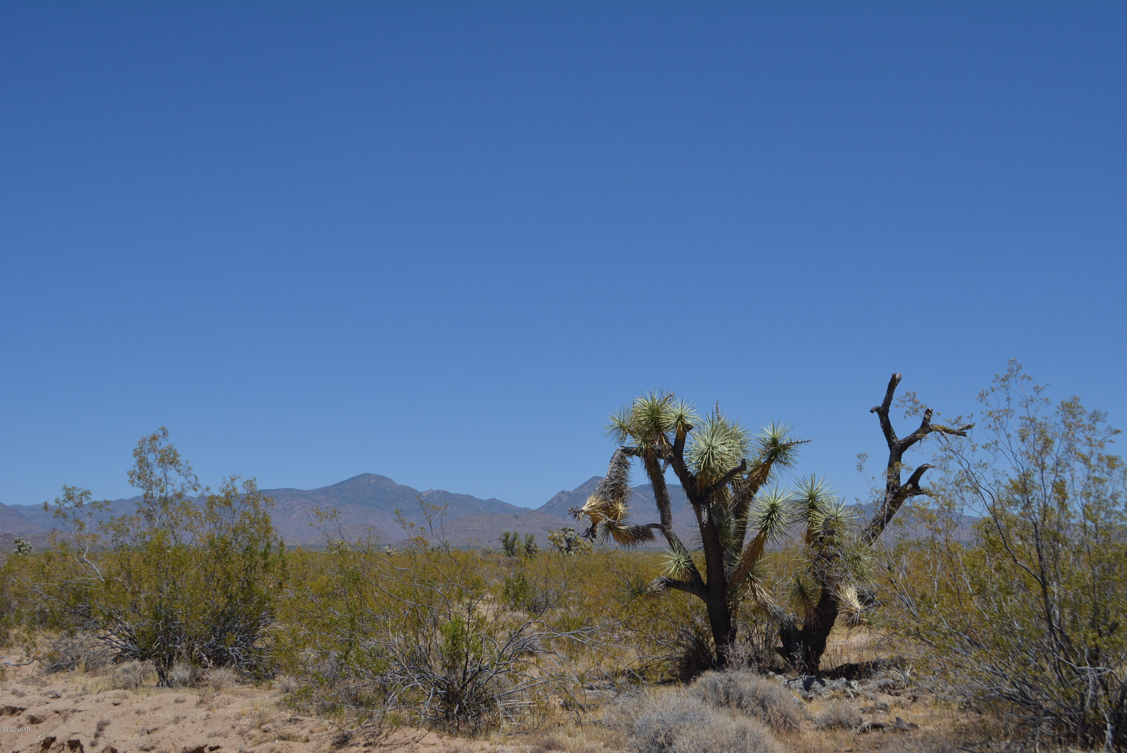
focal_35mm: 42
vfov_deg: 31.9
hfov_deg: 46.4
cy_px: 376
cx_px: 564
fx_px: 1316
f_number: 7.1
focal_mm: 28
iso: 400
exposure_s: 1/2000
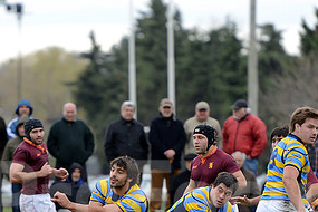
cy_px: 194
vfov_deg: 3.5
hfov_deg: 5.2
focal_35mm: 397
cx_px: 78
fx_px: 3507
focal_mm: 195
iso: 500
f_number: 2.8
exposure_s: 1/500
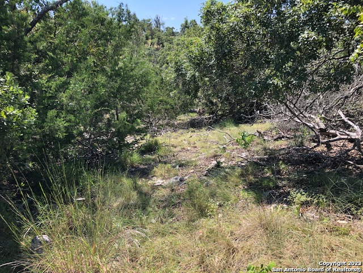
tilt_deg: -15.0
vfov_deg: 49.7
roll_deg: -0.5
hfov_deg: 63.4
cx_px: 182
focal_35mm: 28
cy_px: 136
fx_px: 294
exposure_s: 1/552
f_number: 1.8
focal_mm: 3.99
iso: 20
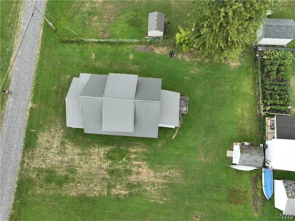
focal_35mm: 24
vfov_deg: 56.8
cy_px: 110
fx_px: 204
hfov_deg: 71.6
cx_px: 148
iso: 110
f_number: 2.8
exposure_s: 1/500
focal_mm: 12.29
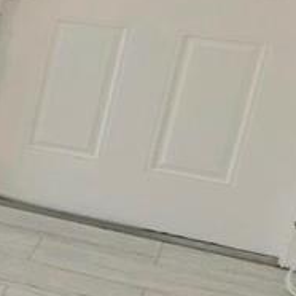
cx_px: -869
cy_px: 54
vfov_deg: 17.4
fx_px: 958
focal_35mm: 99
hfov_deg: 8.4
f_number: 1.9
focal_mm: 2.2
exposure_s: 1/120
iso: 32
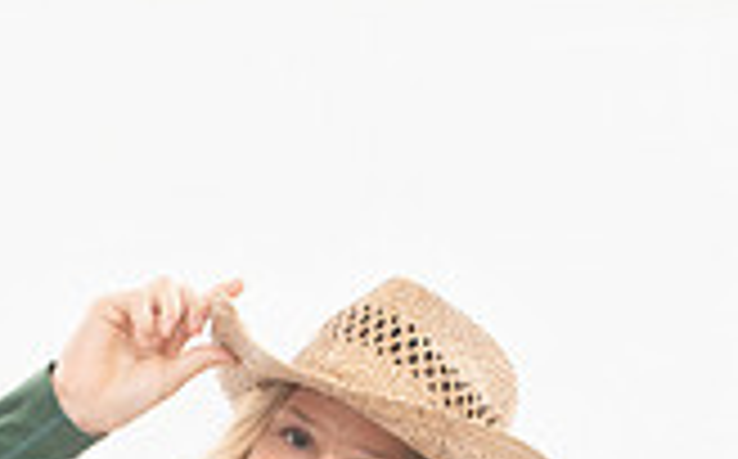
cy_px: 994
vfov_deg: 10.5
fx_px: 2250
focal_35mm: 112
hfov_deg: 18.6
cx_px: 270
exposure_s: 1/400
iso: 640
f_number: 7.1
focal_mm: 40
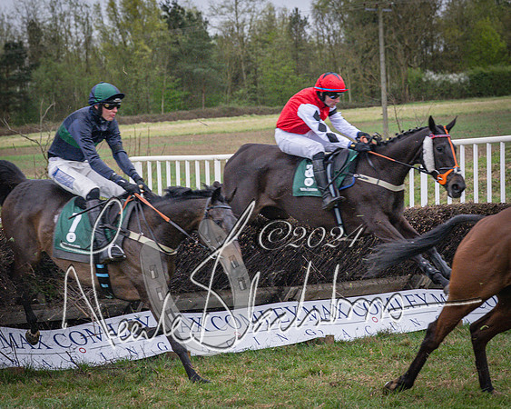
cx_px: 217
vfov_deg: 10.5
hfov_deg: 13.1
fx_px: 2219
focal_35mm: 147
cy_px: 200
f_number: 4
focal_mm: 70
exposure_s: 1/1000
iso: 1600
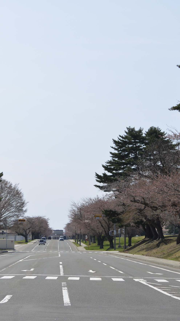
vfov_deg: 18.2
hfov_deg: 10.3
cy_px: 151
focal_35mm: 118
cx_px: 76
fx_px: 1001
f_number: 4
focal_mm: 66
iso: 400
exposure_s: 1/4000
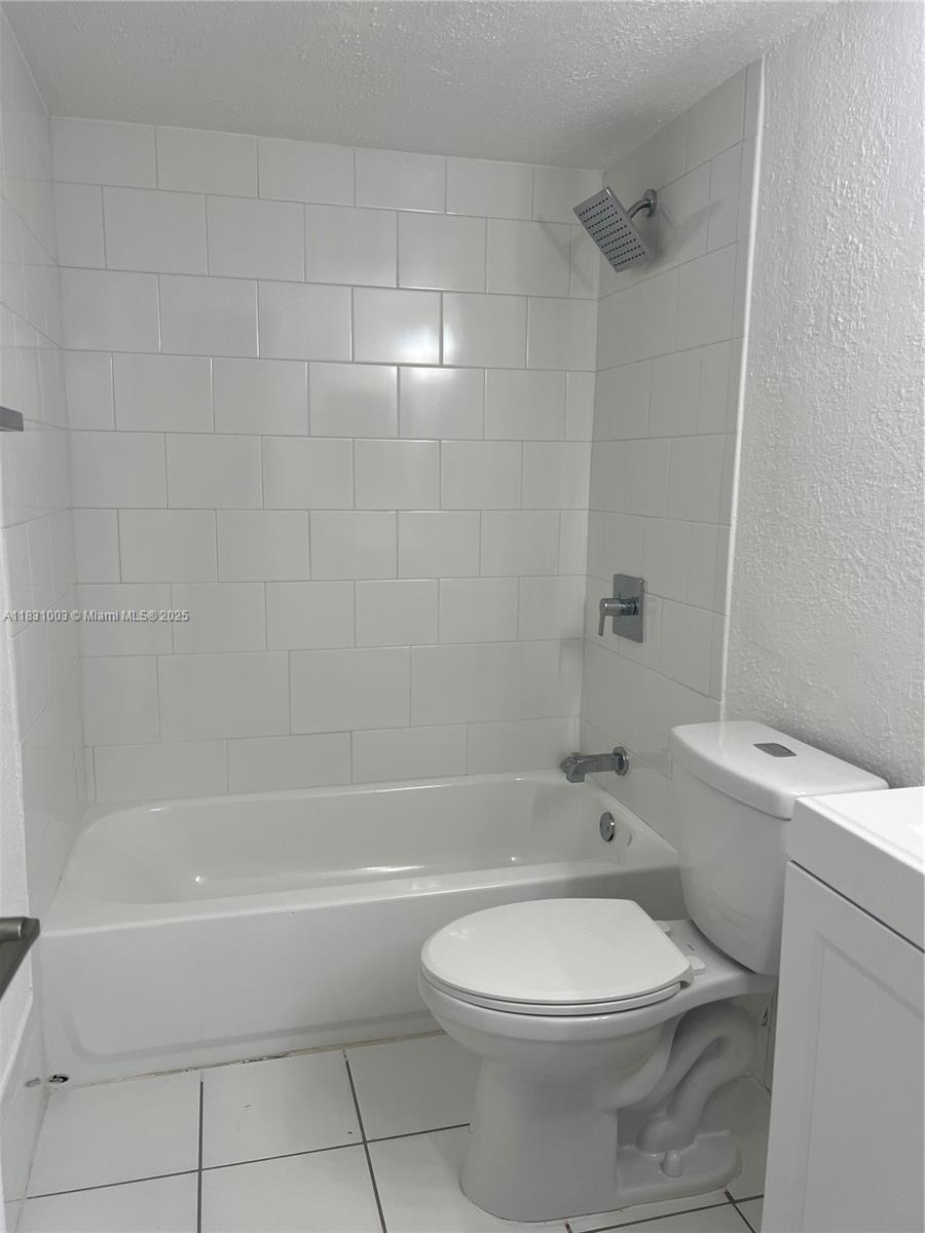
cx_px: 462
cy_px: 616
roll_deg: +0.0
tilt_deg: -9.5
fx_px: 926
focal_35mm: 26
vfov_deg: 67.3
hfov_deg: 53.1
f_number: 1.5
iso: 50
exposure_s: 1/120
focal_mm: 5.7
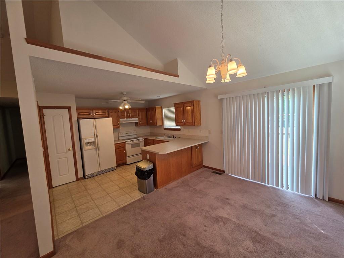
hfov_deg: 106.2
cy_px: 129
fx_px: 129
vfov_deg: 89.9
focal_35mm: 13
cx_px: 172
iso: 100
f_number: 1.9
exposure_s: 1/120
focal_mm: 2.2
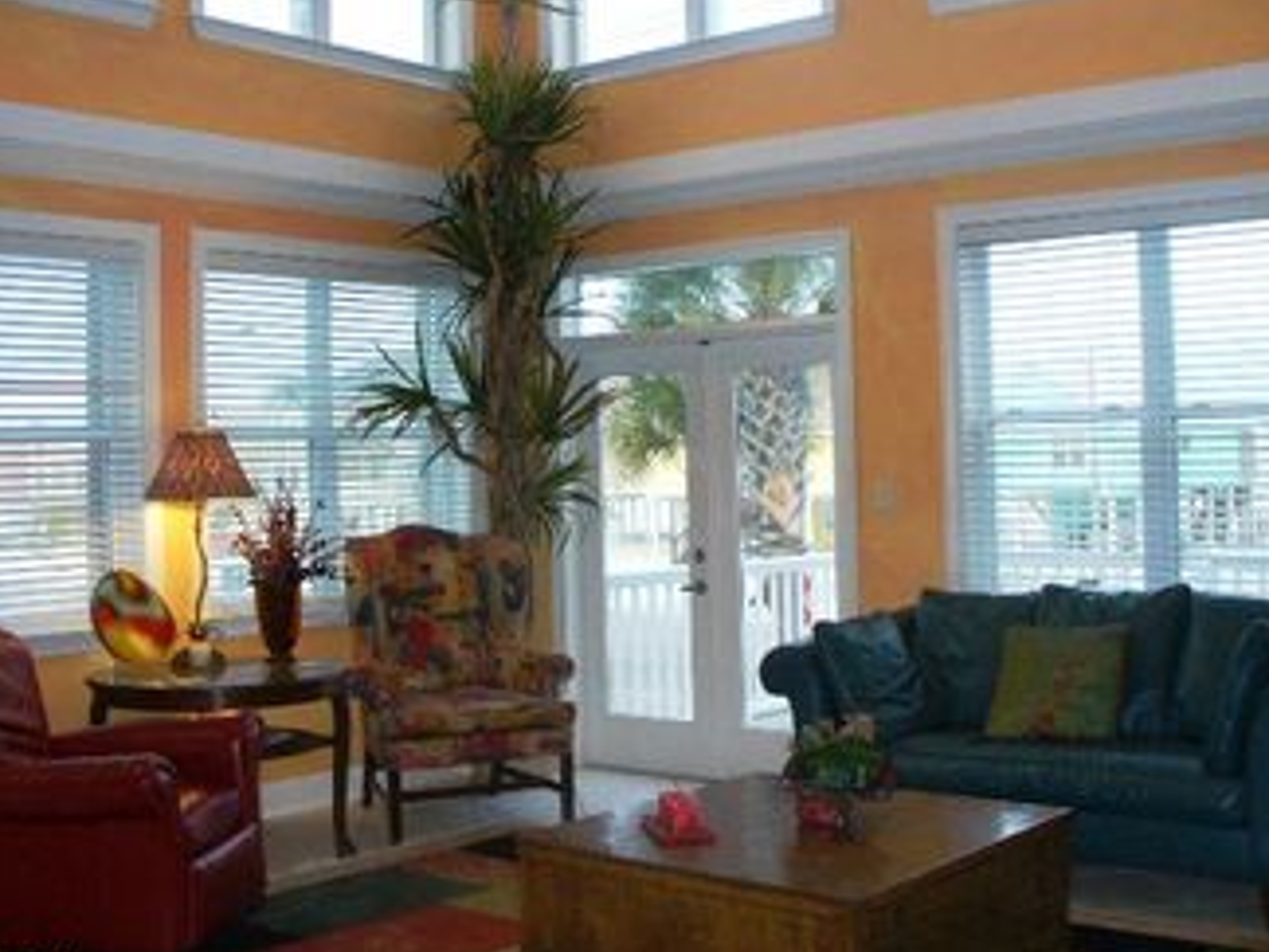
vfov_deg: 34.3
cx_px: 646
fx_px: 1540
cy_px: 447
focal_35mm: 42
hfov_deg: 44.8
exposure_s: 1/60
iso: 200
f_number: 2.8
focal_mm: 6.1
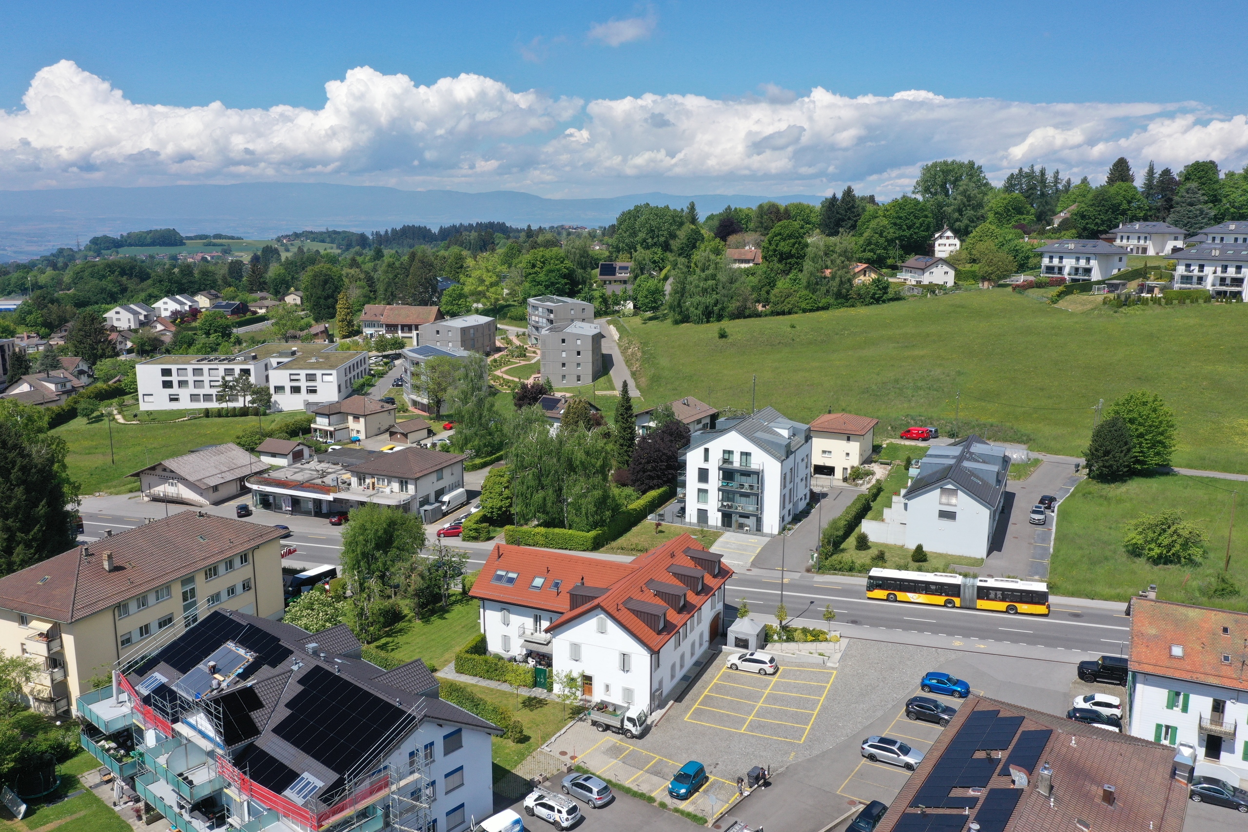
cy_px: 416
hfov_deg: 65.5
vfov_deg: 46.4
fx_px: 971
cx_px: 624
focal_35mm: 28
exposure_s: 1/500
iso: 100
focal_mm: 10.26
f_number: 6.3
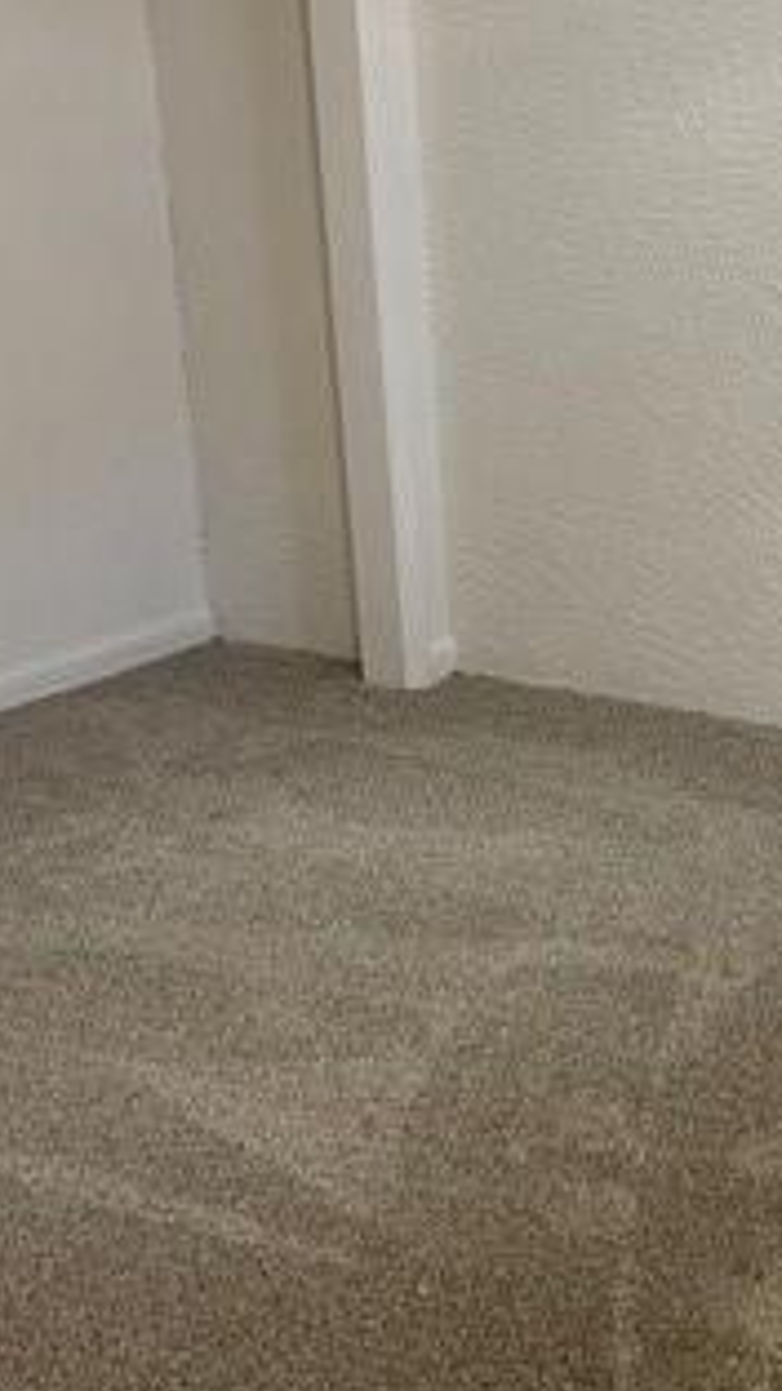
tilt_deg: -16.6
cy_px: 707
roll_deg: +2.7
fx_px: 2139
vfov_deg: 36.0
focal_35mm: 58
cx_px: 600
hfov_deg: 20.5
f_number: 1.8
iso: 250
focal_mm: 4.25
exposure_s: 1/60
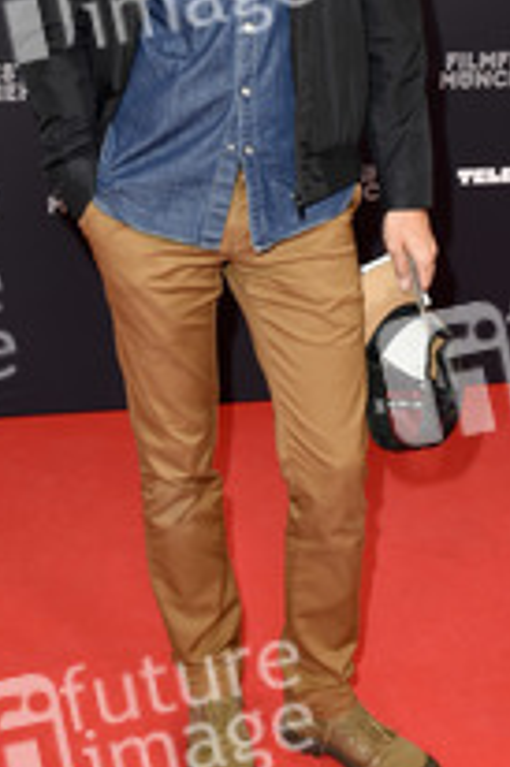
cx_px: 231
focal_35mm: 64
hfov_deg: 21.2
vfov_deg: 30.8
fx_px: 1362
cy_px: 171
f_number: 6.3
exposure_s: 1/100
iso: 500
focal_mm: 22
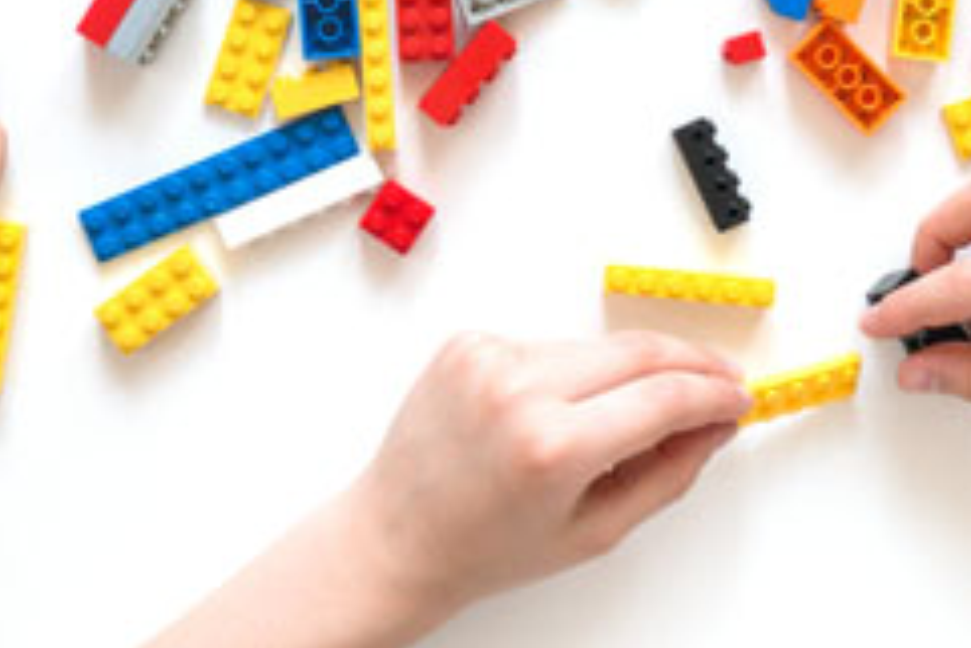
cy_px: 2
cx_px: 455
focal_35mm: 85
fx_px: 2294
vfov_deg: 15.8
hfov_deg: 23.9
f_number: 4.5
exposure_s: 1/125
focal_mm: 15.1
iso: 200
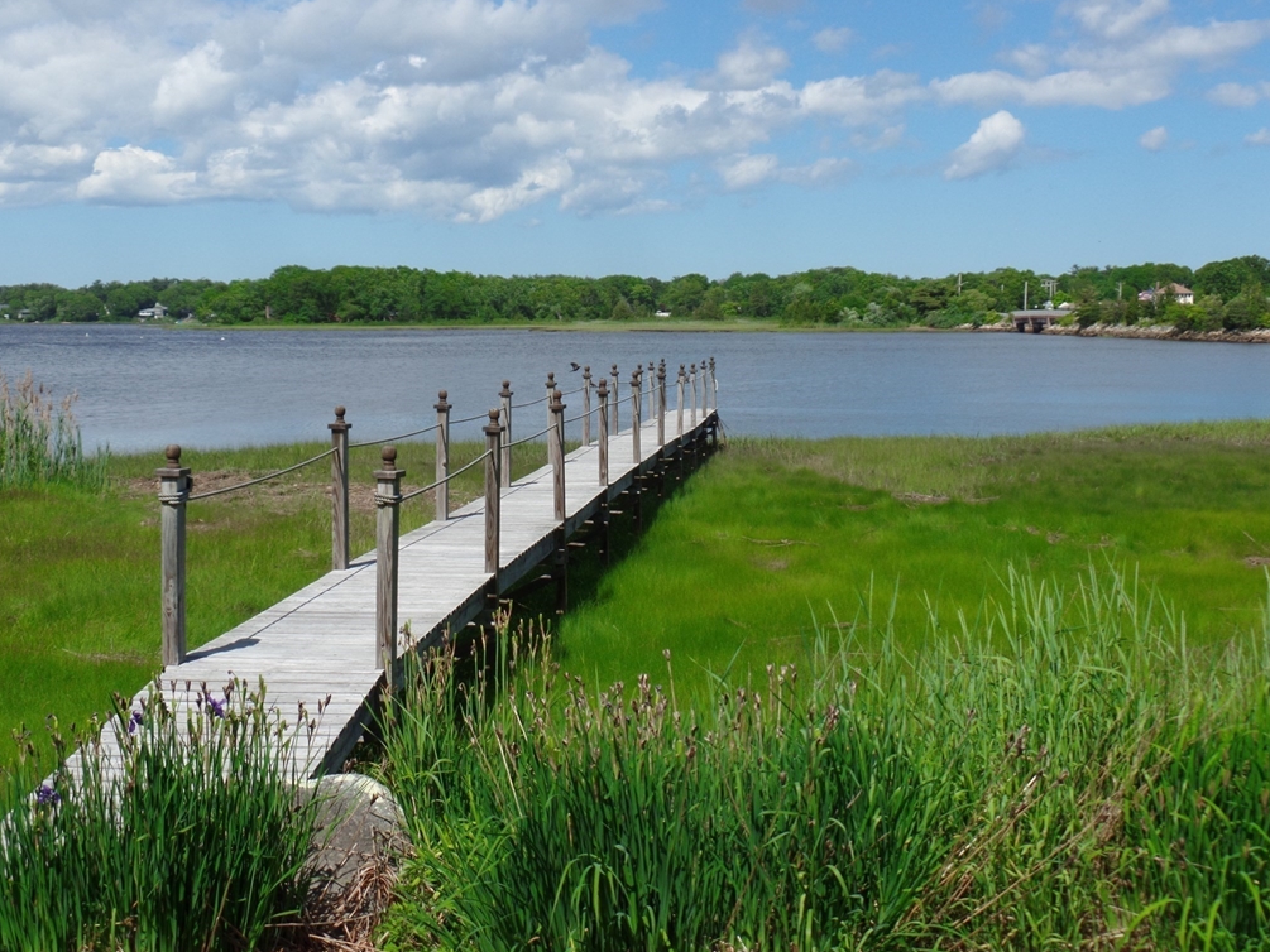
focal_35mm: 53
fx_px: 1945
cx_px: 634
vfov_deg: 27.5
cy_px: 480
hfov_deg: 36.2
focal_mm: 9.2
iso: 100
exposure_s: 1/1500
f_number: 3.4
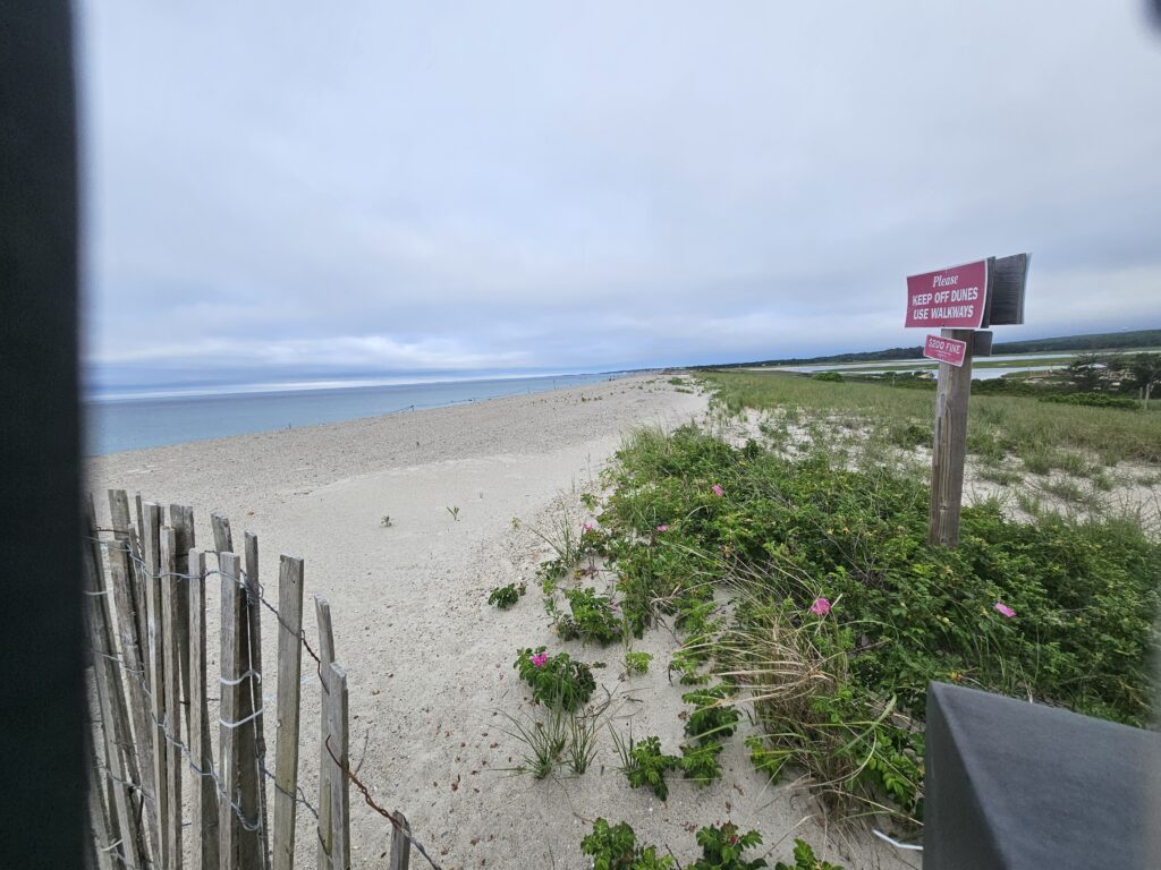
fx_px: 436
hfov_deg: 106.2
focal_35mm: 13
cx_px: 580
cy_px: 435
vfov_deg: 89.9
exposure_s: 1/970
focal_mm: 2.2
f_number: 2.2
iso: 50
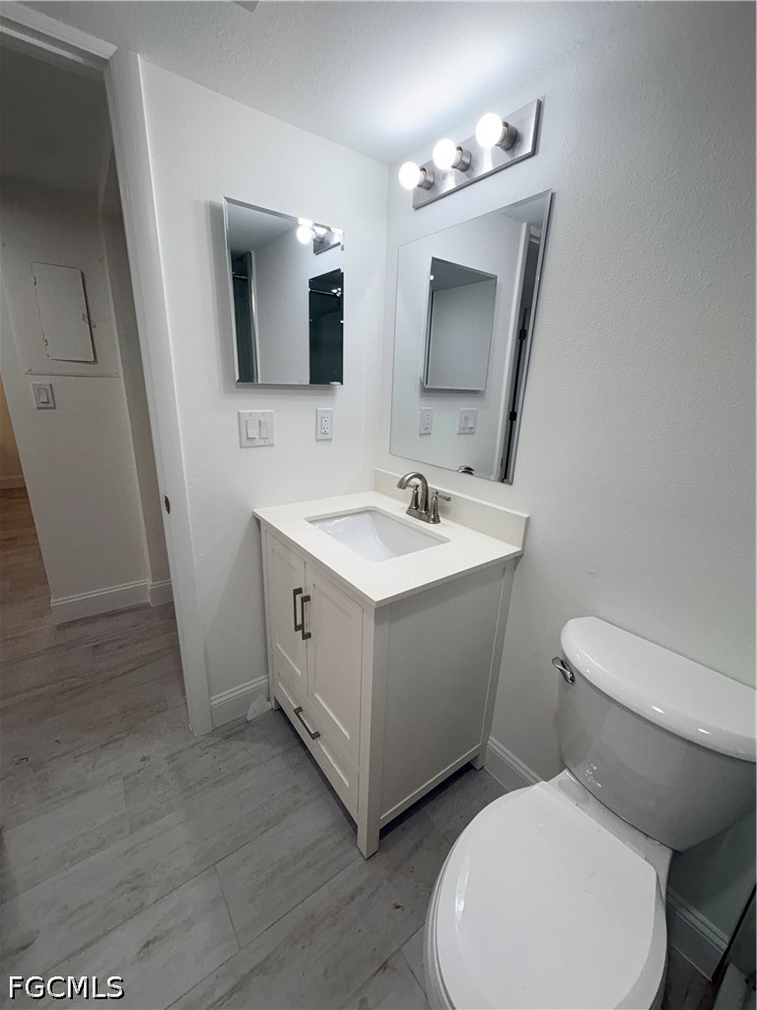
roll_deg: -2.5
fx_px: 408
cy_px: 505
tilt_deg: -16.2
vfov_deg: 102.1
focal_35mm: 14
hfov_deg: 85.7
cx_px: 378
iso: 64
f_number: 2.2
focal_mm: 2.22
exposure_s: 1/120
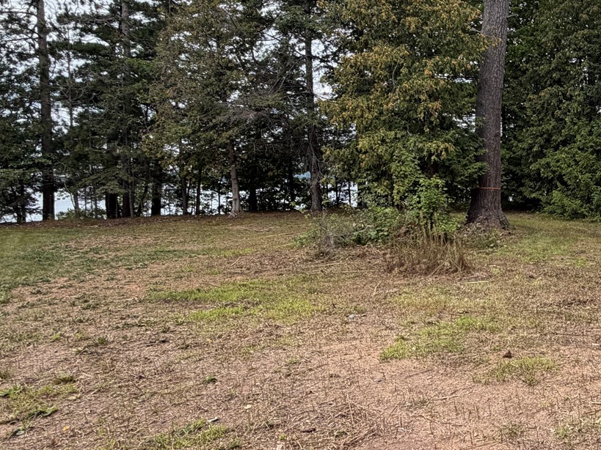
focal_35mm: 35
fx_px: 608
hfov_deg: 45.4
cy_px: 178
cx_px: 586
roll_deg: +1.7
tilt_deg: -0.1
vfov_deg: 40.5
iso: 50
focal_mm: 2.22
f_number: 2.2
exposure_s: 1/502
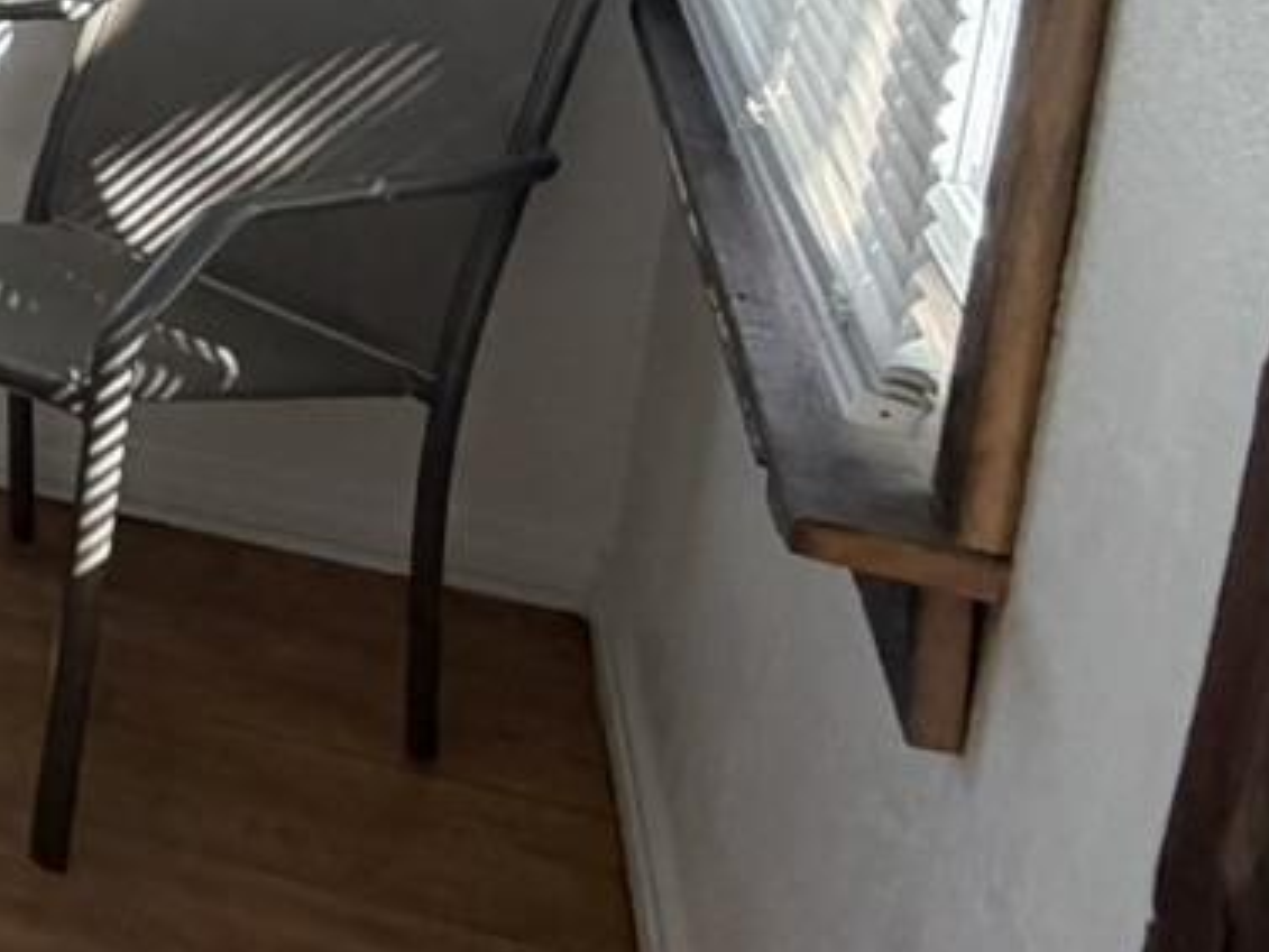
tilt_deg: -10.7
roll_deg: +0.5
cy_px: -222
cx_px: -1468
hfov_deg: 16.7
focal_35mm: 76
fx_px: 2787
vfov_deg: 18.3
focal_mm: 2.22
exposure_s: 1/121
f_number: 2.2
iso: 160
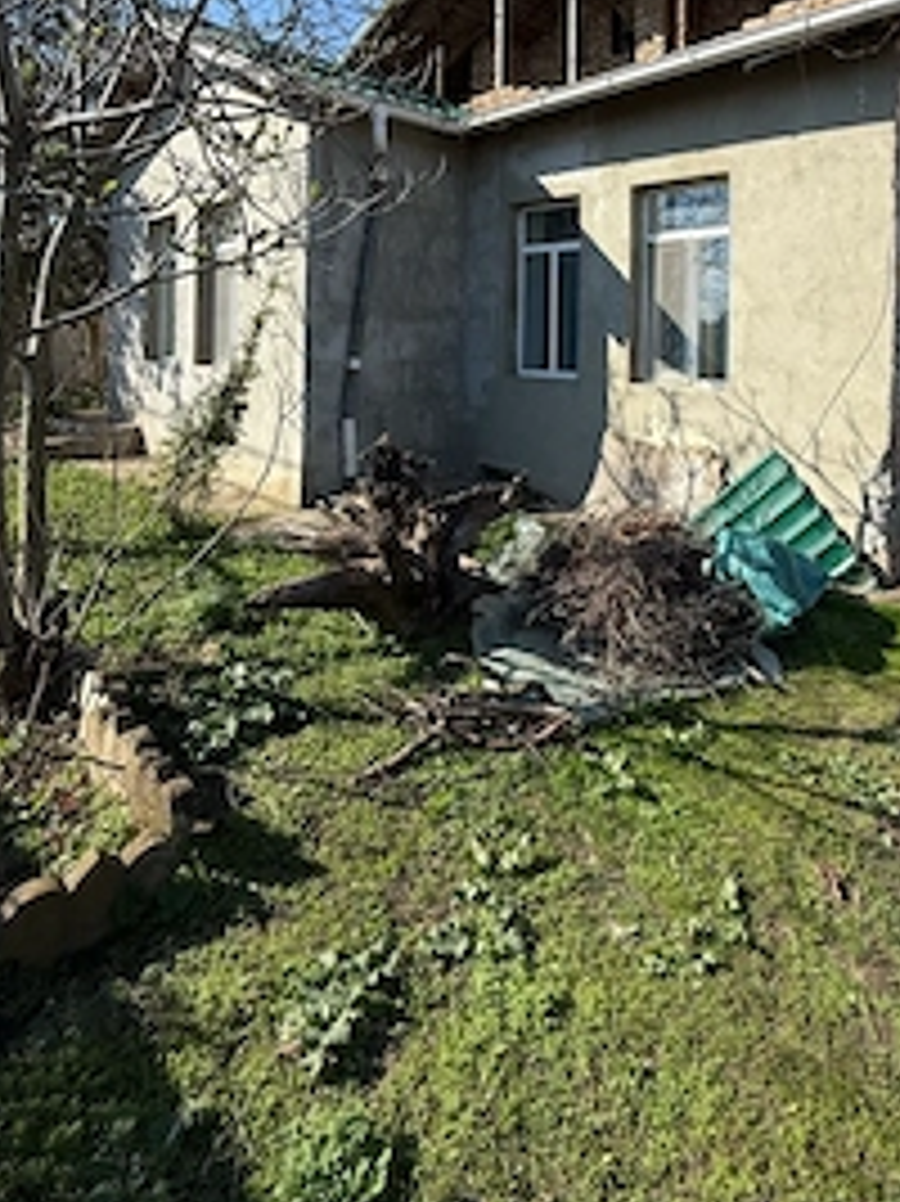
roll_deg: -0.8
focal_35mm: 21
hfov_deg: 62.1
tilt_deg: +2.0
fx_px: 729
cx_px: 590
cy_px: 324
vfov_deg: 74.3
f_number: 2.2
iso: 50
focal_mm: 2.22
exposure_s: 1/1087
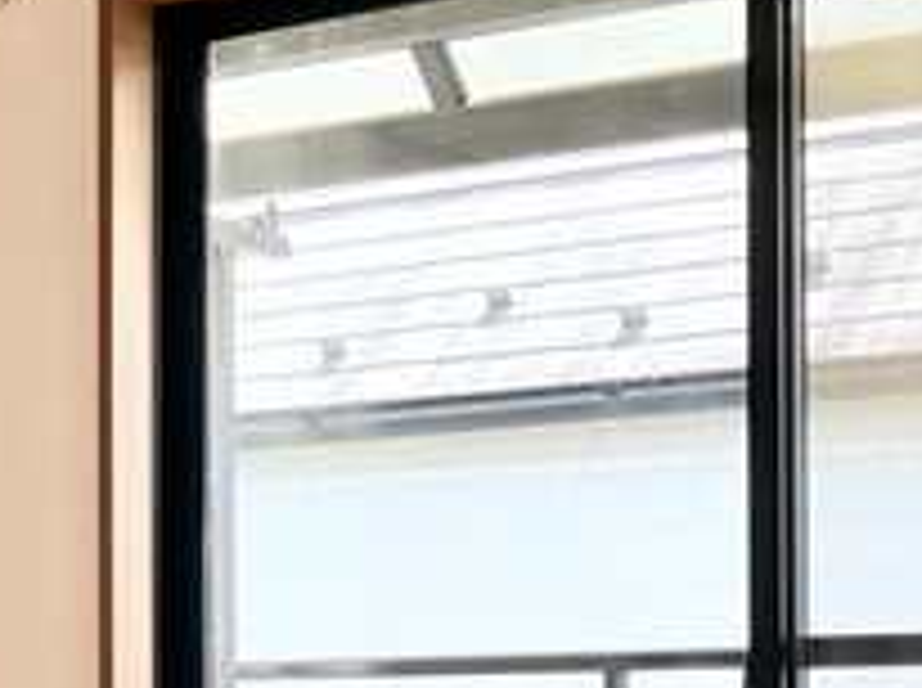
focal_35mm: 104
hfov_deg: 18.4
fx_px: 2765
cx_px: -13
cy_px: 782
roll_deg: +0.2
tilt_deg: -0.5
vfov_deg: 13.8
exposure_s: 1/160
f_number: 1.8
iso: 32
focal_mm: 3.99
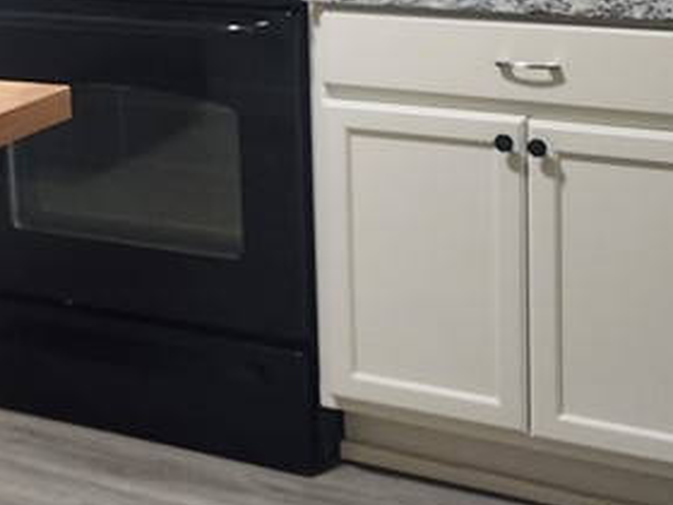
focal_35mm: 84
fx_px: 1633
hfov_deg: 22.6
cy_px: 19
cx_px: 34
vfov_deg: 17.2
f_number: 1.8
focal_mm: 5.54
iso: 640
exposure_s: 1/120
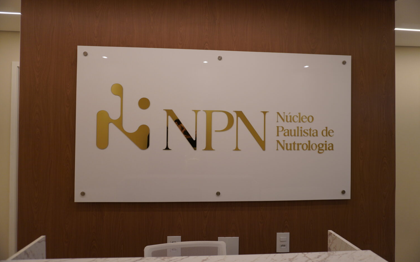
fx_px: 286
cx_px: 212
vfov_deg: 49.3
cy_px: 130
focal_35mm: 25
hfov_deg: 72.6
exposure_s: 1/60
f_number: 3.5
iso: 200
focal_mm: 16
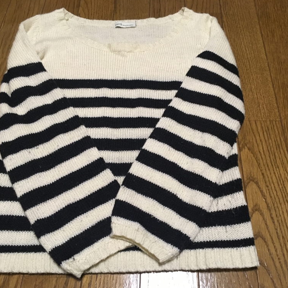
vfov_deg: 47.2
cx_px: 146
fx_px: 329
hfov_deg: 47.2
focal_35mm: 35
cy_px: 145
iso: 200
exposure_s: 1/15
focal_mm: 4.15
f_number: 2.2
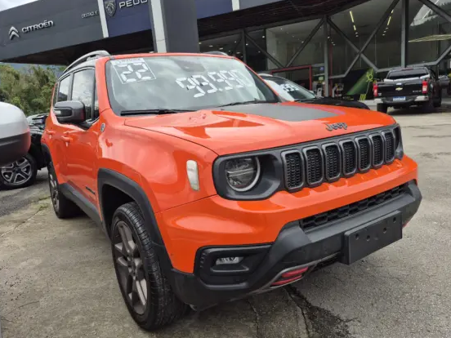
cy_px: 169
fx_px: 326
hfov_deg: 69.3
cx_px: 213
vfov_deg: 54.9
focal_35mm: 25
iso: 25
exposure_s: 1/1080
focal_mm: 5.4
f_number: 1.8
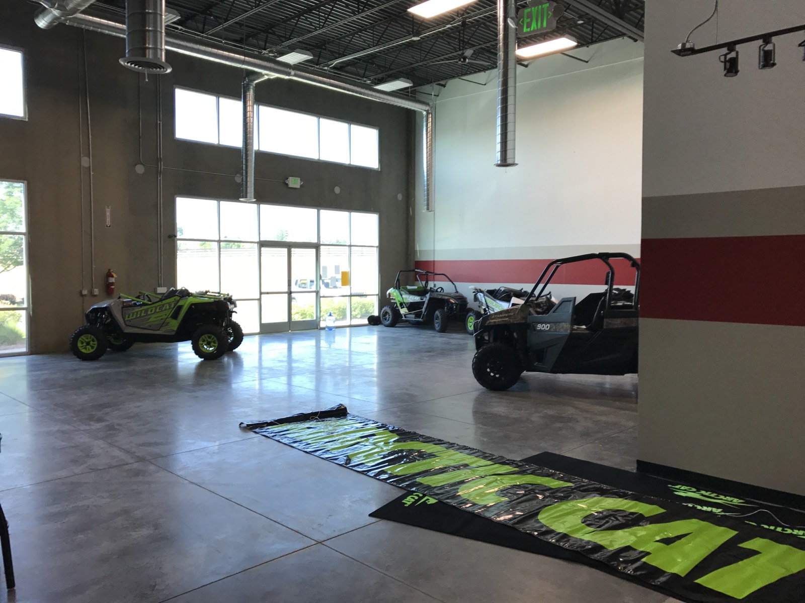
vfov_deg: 49.7
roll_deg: -0.5
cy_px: 302
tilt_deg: -3.9
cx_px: 402
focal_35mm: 28
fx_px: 651
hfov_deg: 63.4
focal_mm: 3.99
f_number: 1.8
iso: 32
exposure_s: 1/120
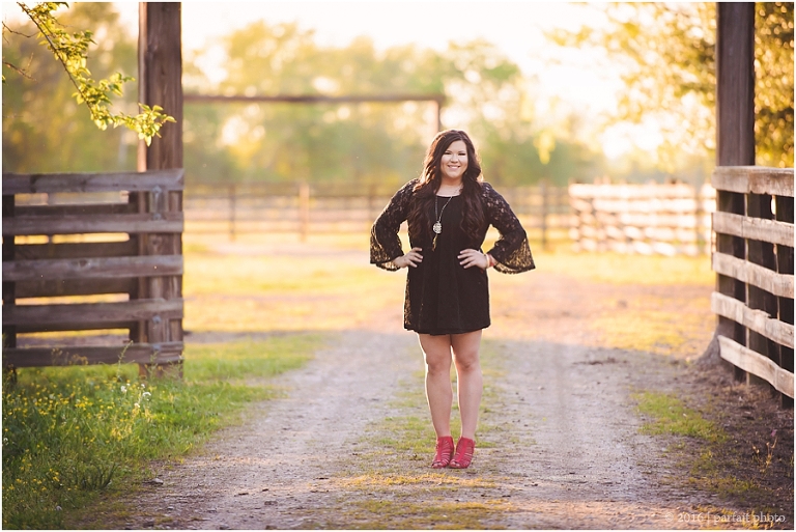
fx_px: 4425
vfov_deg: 6.9
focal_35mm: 200
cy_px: 266
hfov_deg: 10.3
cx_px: 398
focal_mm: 200
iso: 400
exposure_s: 1/640
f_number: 2.8
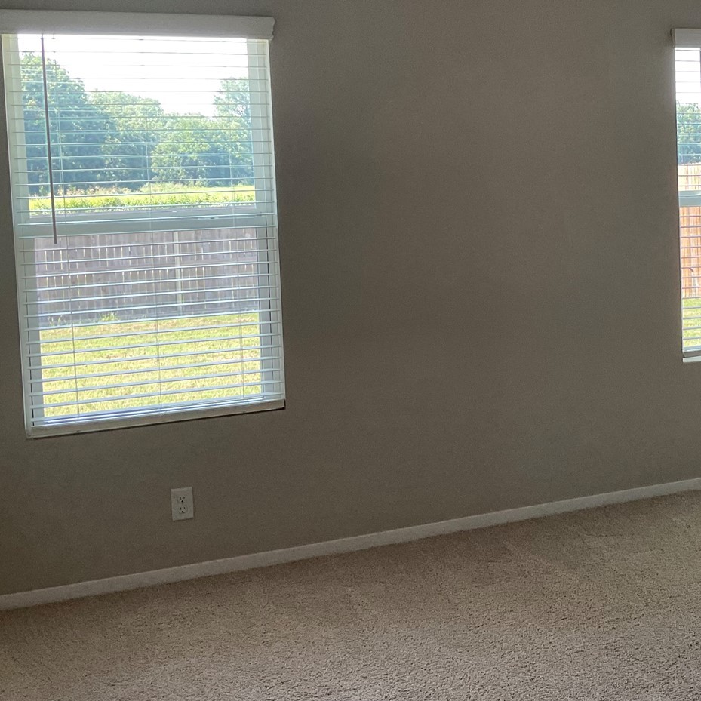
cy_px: 254
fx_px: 1214
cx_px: 616
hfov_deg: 30.9
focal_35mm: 53
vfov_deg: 32.0
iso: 50
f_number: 1.8
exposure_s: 1/120
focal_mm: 3
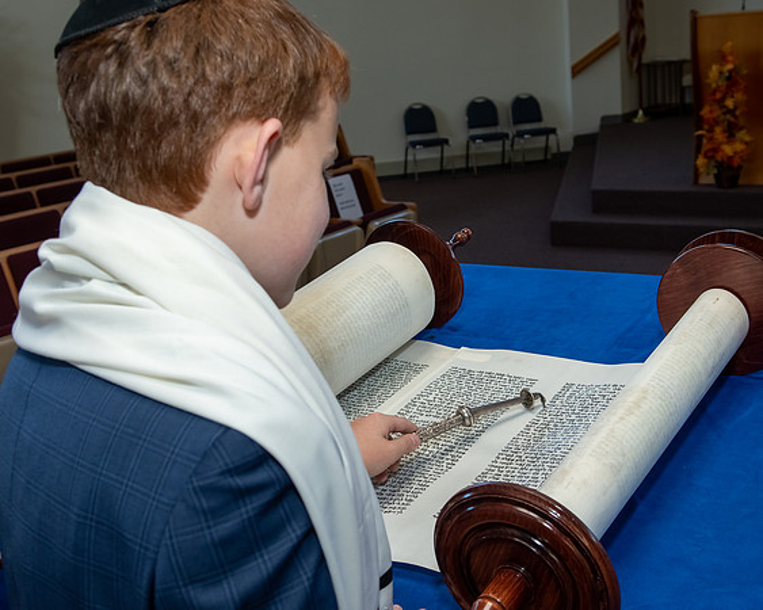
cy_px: 320
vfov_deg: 31.5
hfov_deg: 38.8
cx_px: 444
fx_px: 1082
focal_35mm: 48
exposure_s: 1/200
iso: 400
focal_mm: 26
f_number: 5.6
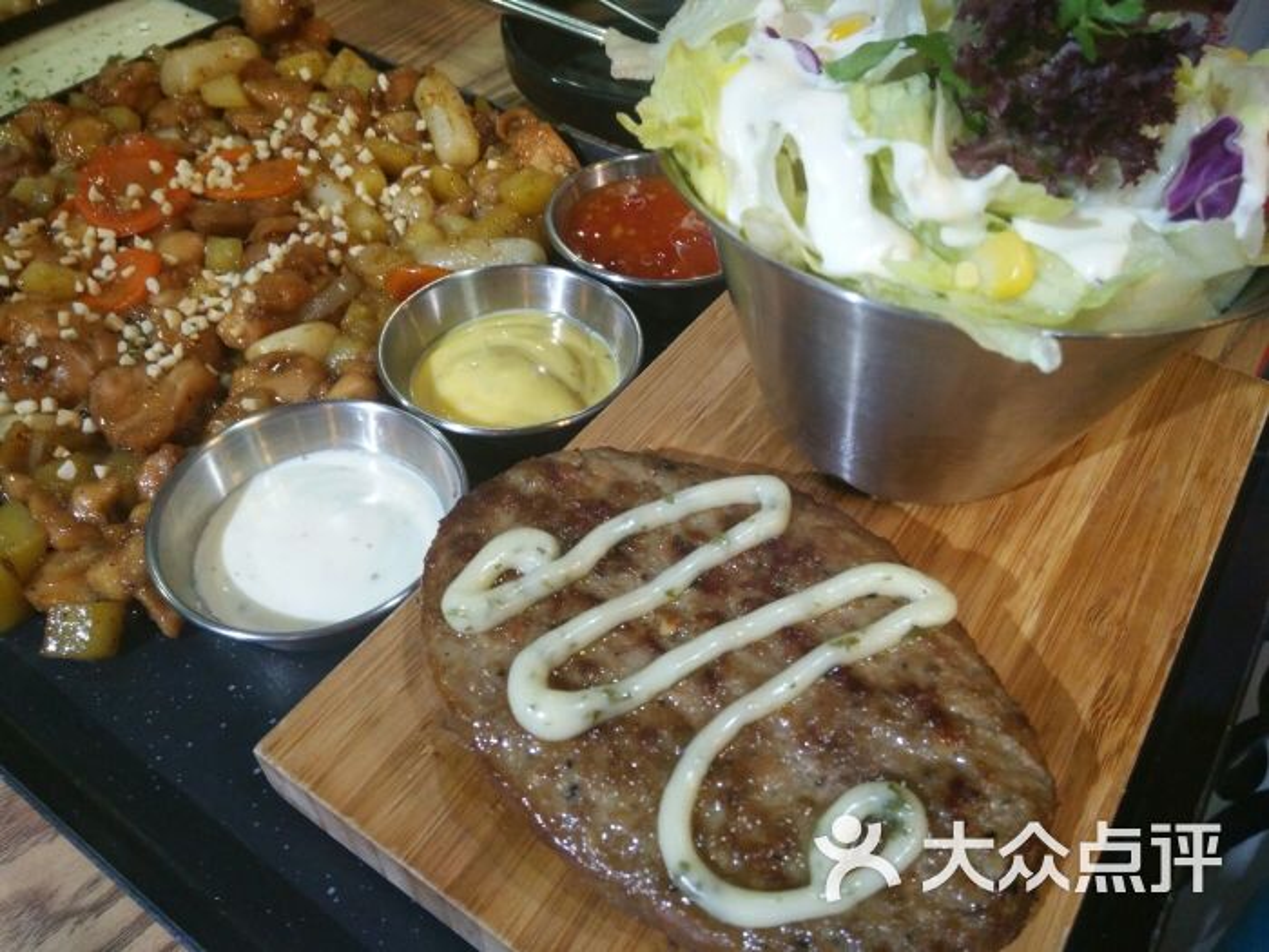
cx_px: 634
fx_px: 770
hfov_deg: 79.0
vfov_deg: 63.4
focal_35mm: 21
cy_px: 476
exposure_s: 1/33.3
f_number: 2.2
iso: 204
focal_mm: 3.66
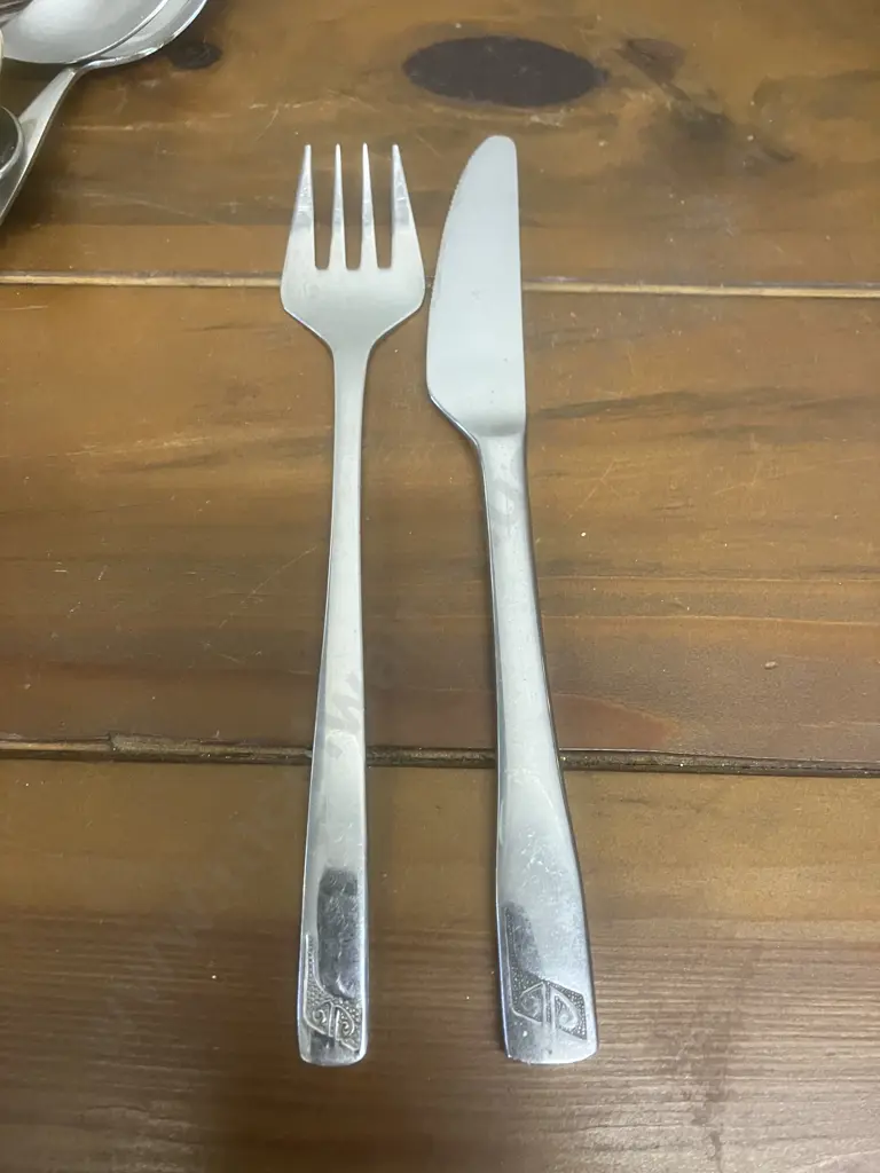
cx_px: 440
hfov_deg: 49.7
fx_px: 949
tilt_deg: -68.3
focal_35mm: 28
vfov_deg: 63.4
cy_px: 586
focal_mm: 3.99
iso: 320
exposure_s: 1/50
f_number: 1.8
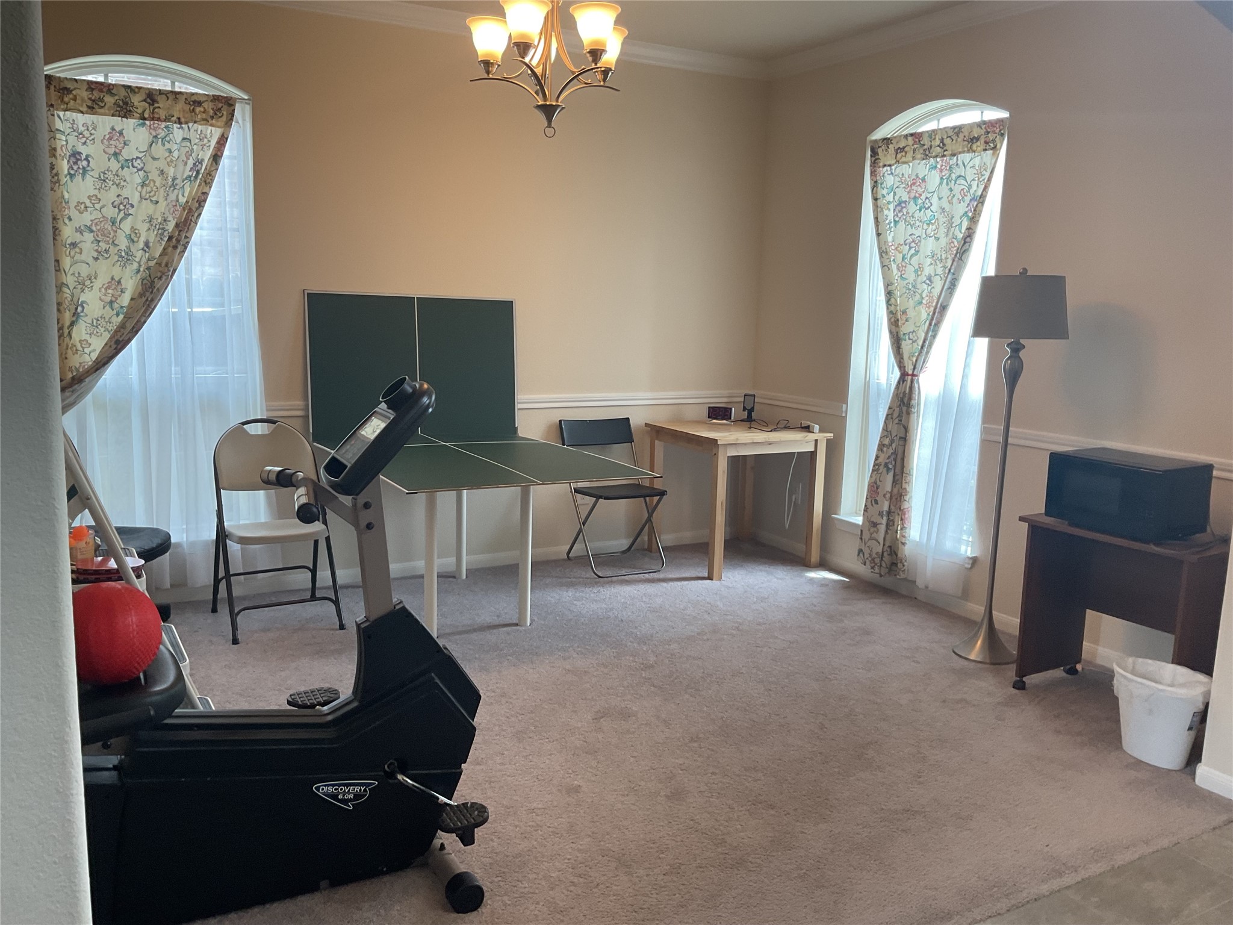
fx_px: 1033
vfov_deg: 48.2
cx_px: 616
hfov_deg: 61.7
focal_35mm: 29
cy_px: 462
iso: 64
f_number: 1.8
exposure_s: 1/120
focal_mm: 3
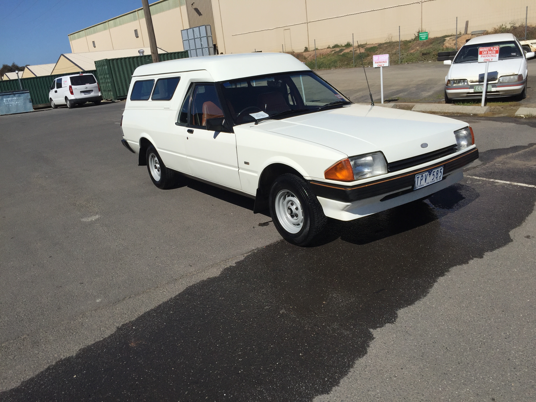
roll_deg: +7.1
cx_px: 268
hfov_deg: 61.7
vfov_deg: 48.2
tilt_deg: -18.8
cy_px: 201
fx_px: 449
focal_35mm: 29
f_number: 2.2
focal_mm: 4.15
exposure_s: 1/4950
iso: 32
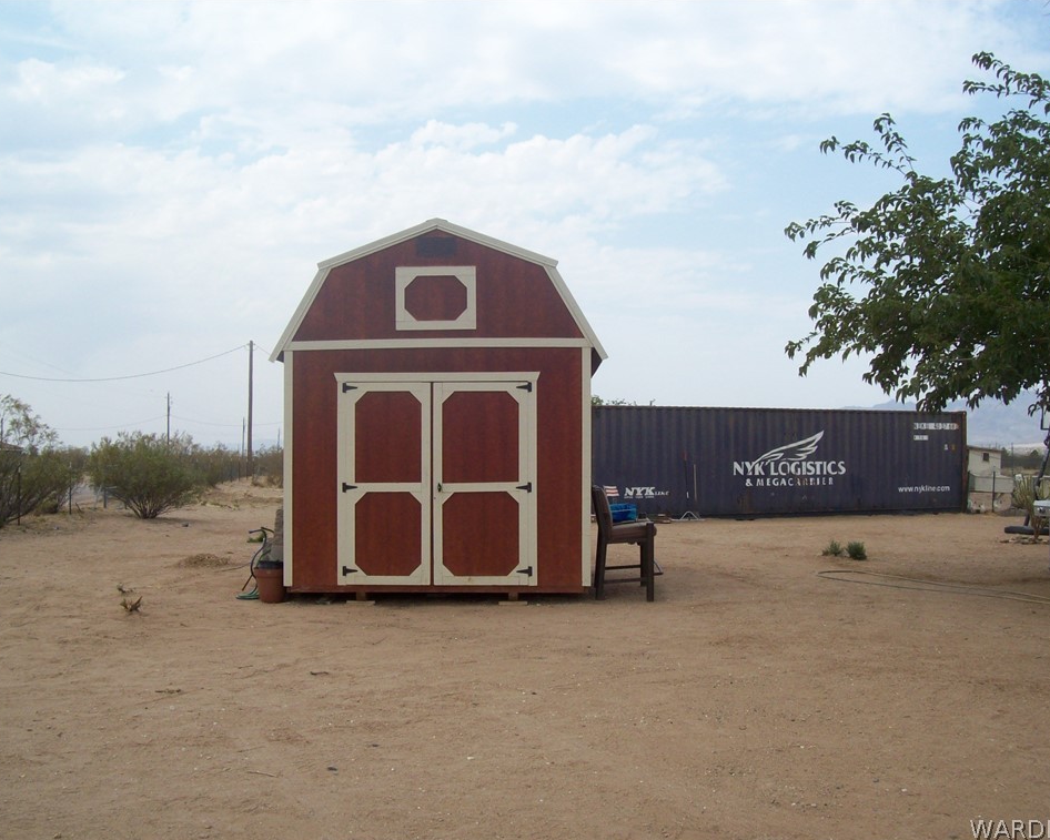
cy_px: 422
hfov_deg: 47.9
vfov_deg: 39.2
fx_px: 1181
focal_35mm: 38
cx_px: 516
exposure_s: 1/491
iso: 80
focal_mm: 6
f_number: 4.8
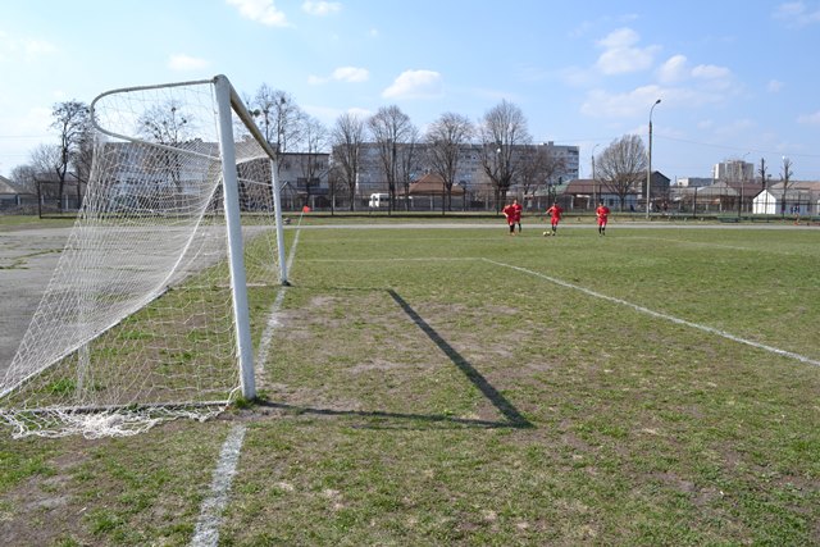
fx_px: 615
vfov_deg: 48.0
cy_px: 274
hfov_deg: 67.4
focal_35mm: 27
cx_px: 410
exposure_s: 1/400
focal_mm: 18
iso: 400
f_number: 11
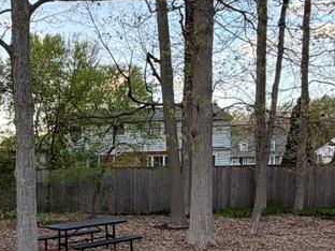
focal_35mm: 46
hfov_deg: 39.4
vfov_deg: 30.5
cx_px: 60
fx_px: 445
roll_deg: +0.8
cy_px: 212
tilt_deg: -4.6
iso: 64
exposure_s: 1/121
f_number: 2.2
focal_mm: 2.22
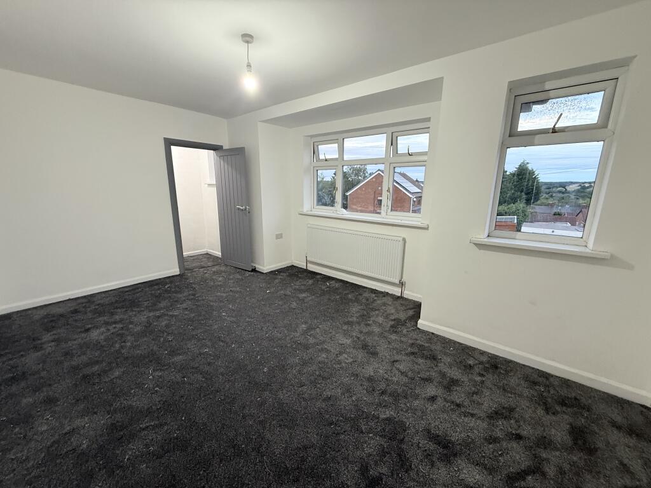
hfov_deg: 102.1
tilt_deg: -12.6
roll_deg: -0.9
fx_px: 263
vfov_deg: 85.7
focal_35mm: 14
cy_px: 244
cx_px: 326
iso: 200
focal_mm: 2.22
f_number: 2.2
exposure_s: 1/50
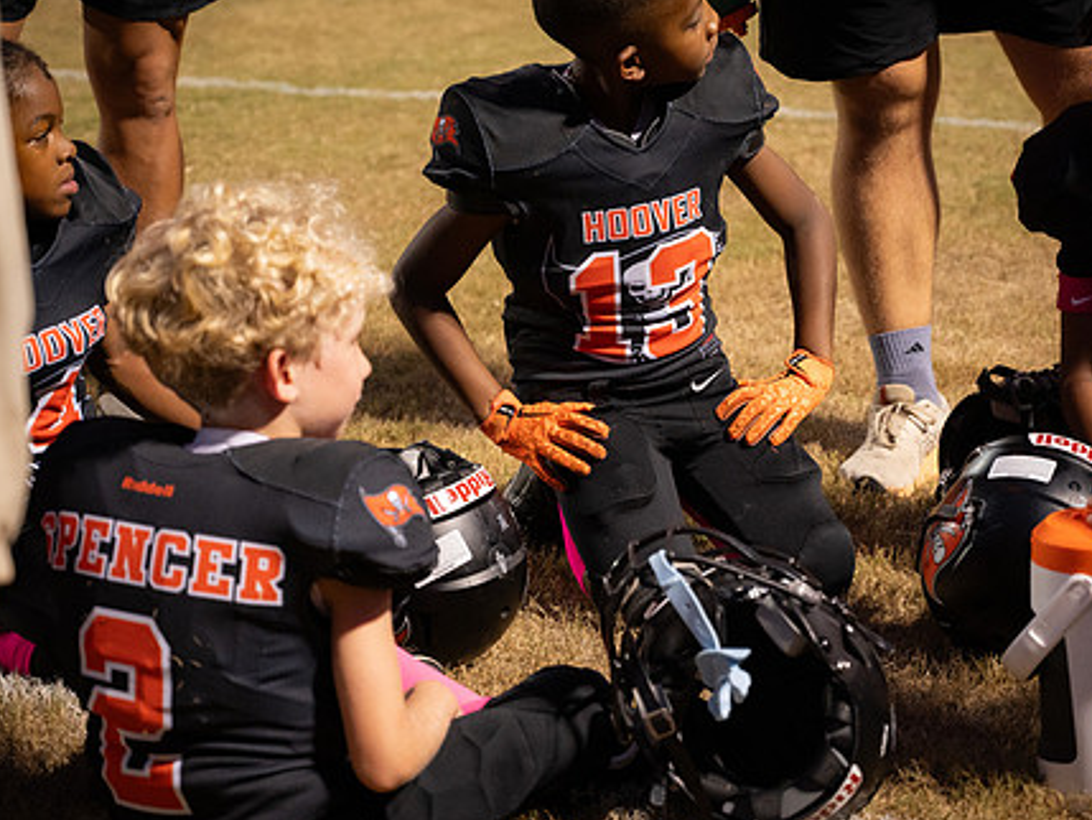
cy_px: 385
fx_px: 2871
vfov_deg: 16.2
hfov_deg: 21.5
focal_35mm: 91
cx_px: 626
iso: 3200
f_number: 4
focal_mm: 70
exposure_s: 1/250
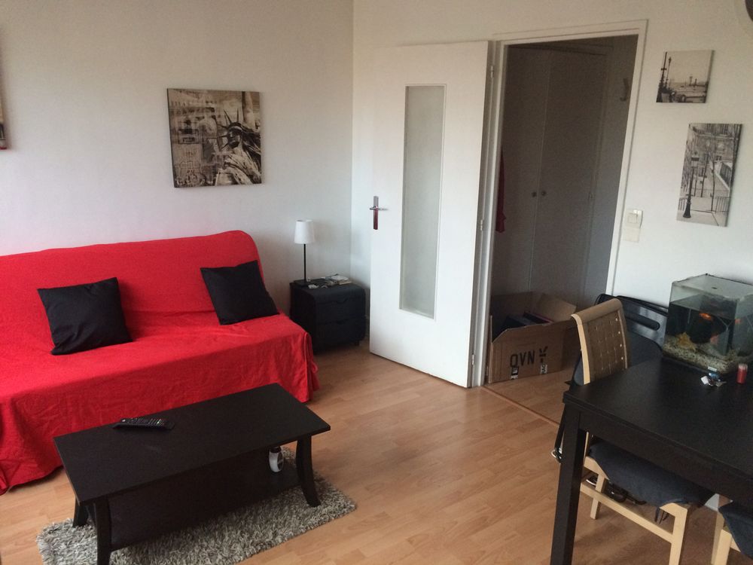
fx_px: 631
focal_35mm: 29
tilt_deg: -17.3
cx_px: 376
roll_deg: -0.8
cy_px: 282
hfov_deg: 61.7
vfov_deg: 48.2
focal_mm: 4.15
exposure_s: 1/30
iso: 200
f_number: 2.2
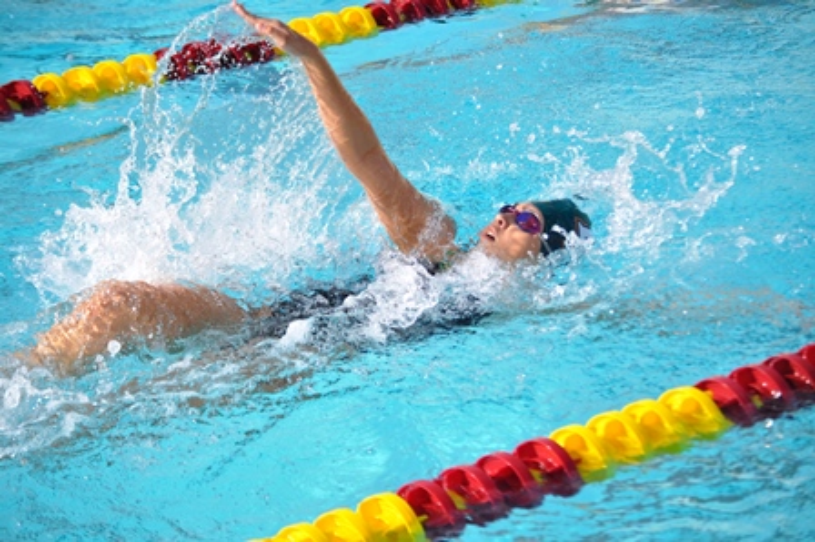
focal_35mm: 128
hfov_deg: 16.1
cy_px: 271
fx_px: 2884
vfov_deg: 10.7
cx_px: 408
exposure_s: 1/1600
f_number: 7.1
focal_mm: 85
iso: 400
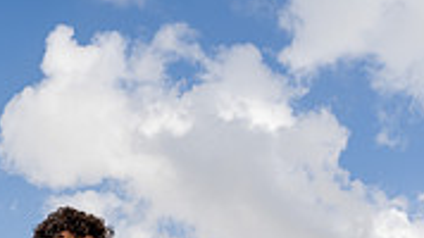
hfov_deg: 26.9
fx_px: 865
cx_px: 76
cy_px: 516
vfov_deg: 13.0
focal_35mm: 77
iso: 100
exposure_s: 1/250
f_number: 8
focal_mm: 29
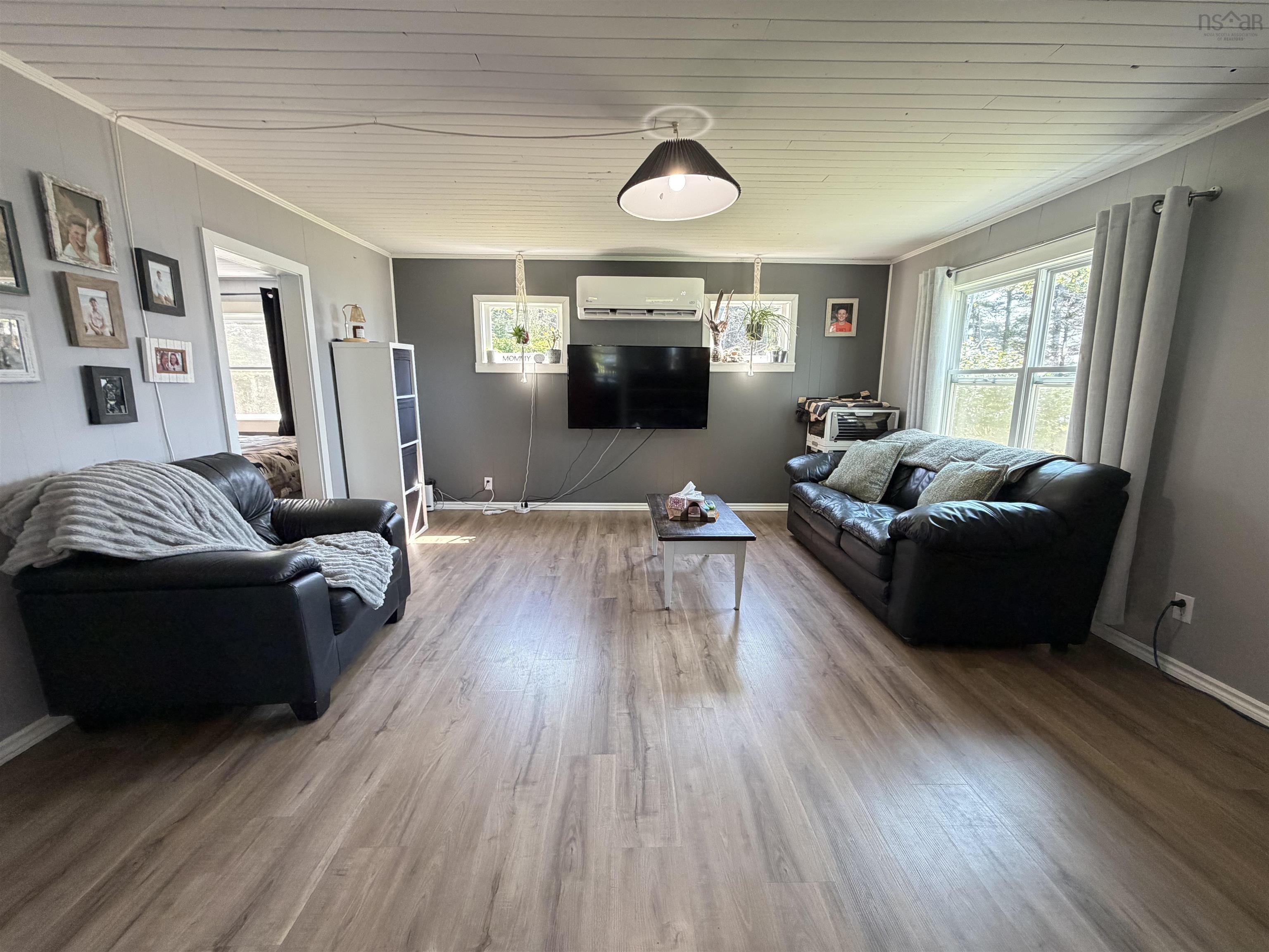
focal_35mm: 14
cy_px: 476
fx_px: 513
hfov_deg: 102.1
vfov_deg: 85.7
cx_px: 634
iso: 320
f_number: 2.2
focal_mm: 2.22
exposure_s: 1/82
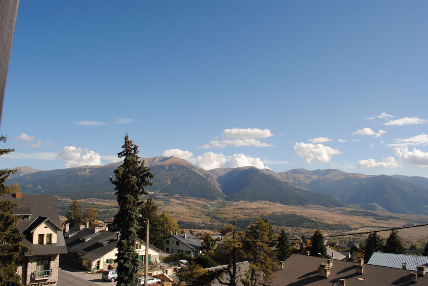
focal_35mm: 27
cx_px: 214
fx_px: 321
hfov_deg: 67.3
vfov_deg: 48.0
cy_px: 143
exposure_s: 1/250
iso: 100
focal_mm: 18
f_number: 8
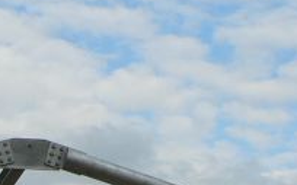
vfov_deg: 8.4
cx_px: -102
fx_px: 1213
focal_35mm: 150
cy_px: 345
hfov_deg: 13.4
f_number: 4.5
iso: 80
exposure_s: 1/400
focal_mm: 6
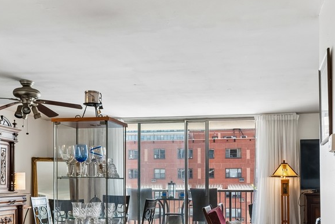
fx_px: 391
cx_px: 175
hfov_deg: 46.4
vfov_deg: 30.9
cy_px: 189
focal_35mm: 42
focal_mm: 15
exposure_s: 1/20
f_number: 11
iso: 400
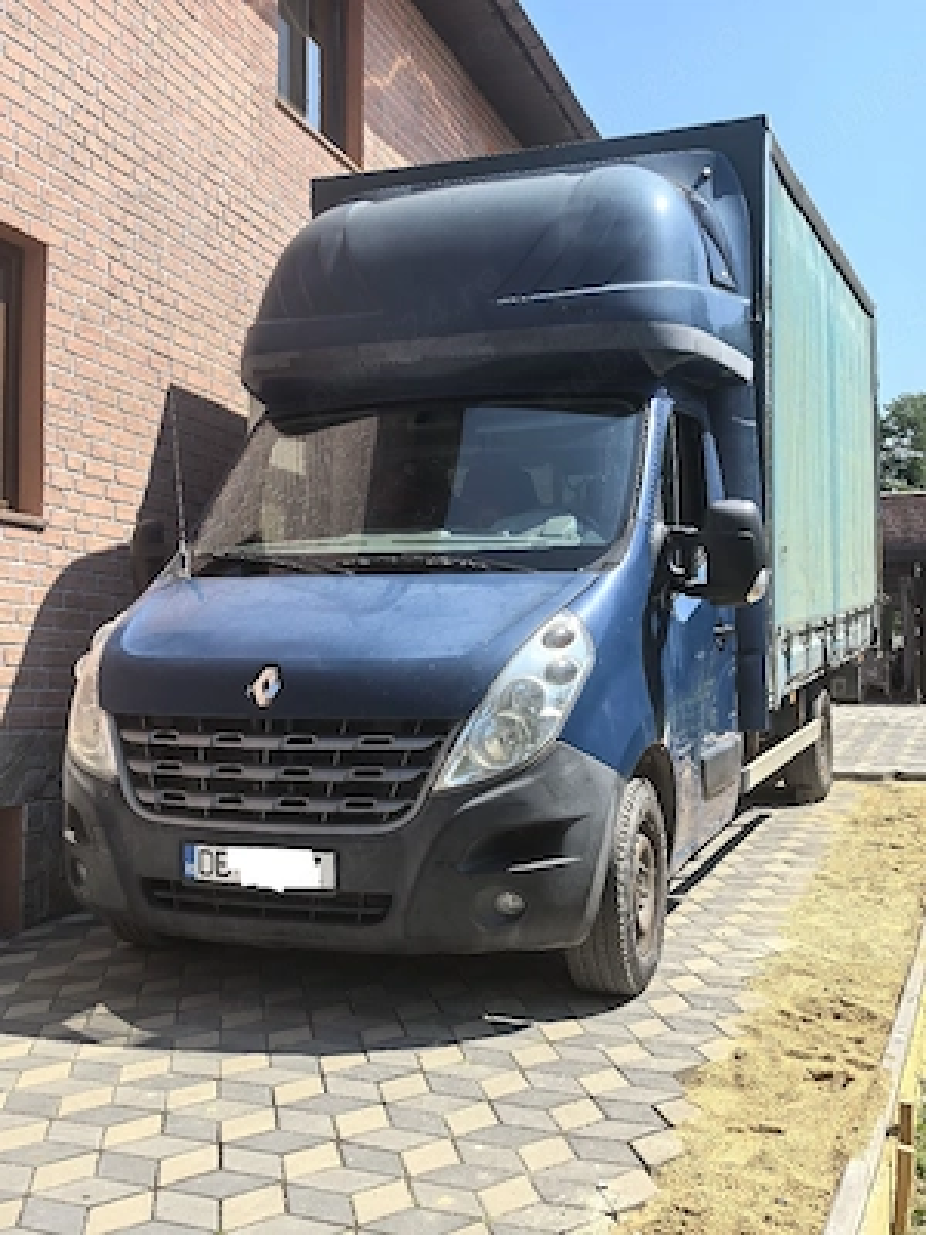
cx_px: 463
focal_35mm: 38
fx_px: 1355
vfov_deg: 49.0
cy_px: 618
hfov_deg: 37.7
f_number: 2
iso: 50
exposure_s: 1/1667
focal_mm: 6.98
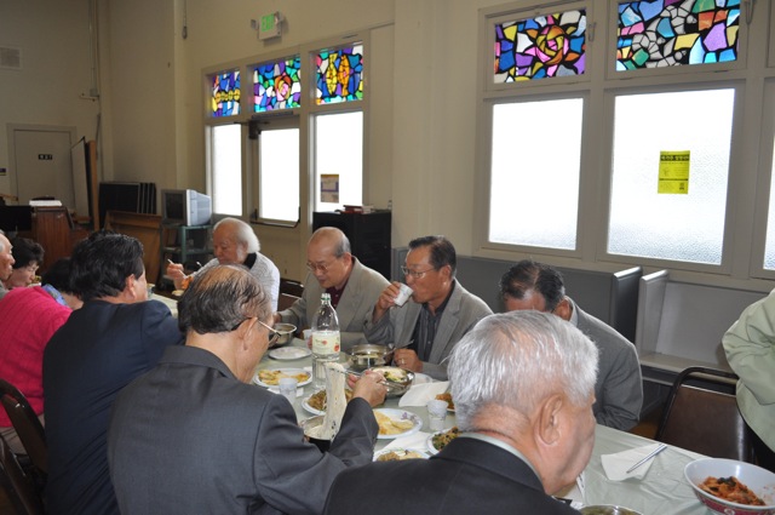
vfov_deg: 47.8
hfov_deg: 67.4
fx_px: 581
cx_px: 388
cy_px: 258
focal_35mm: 27
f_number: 3.5
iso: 400
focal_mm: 18
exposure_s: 1/125
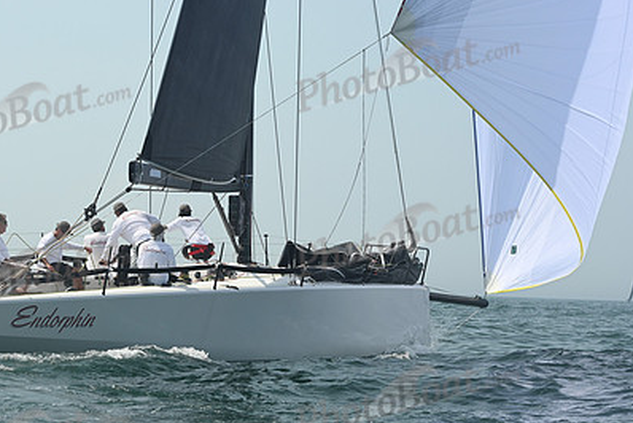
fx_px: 1795
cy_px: 176
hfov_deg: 19.9
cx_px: 215
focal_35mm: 102
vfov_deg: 13.4
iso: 320
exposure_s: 1/1250
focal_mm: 70
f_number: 8
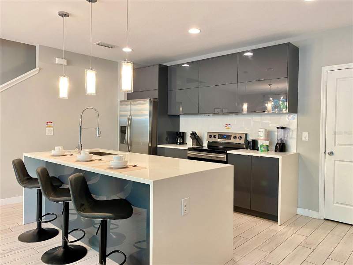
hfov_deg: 67.3
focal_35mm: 26
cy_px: 132
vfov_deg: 53.1
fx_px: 265
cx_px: 176
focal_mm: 4.25
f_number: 1.8
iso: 320
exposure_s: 1/60
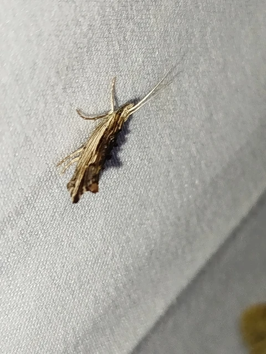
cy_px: 177
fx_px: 932
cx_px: 133
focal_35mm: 91
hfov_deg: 16.2
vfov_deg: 21.5
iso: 100
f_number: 1.7
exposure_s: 1/50
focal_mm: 5.31
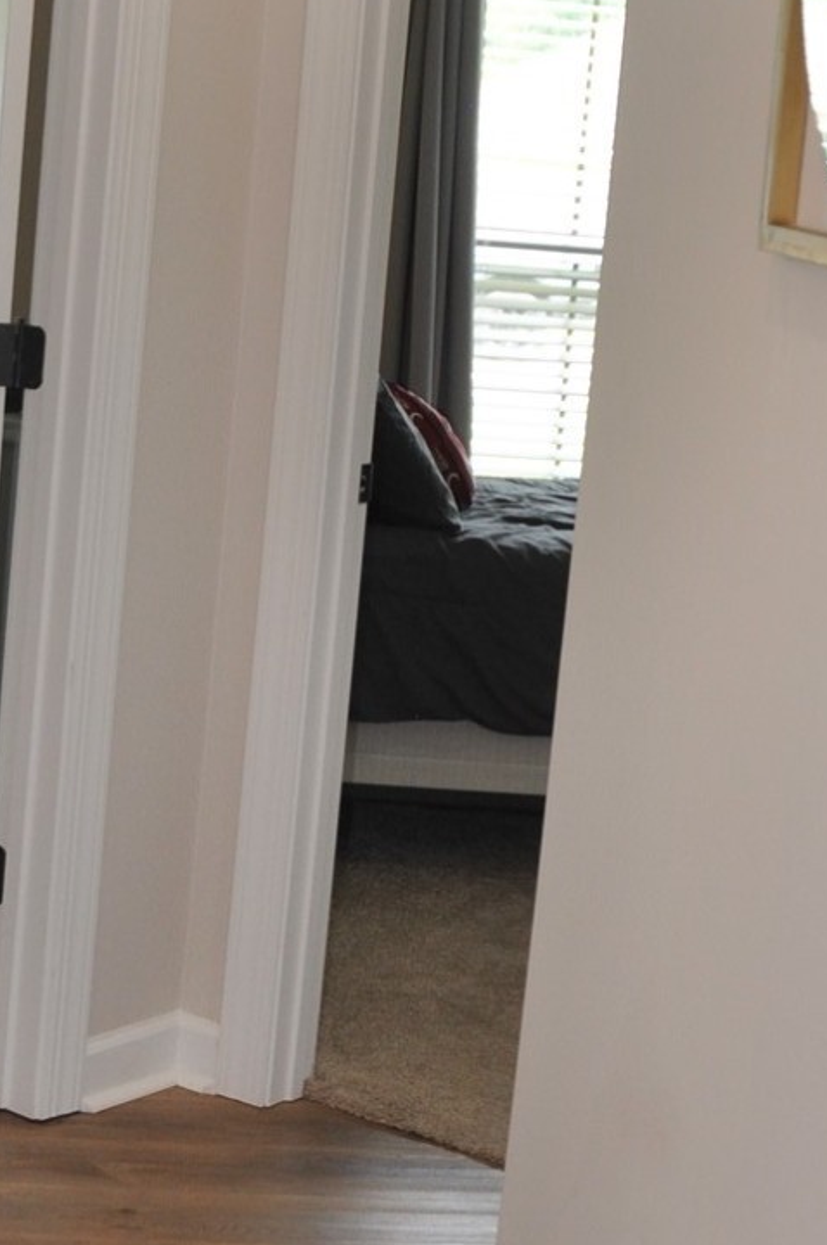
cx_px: 71
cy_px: 406
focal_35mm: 81
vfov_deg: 25.0
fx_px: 2799
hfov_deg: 16.6
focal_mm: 18
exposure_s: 1/125
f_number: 3.5
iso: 400
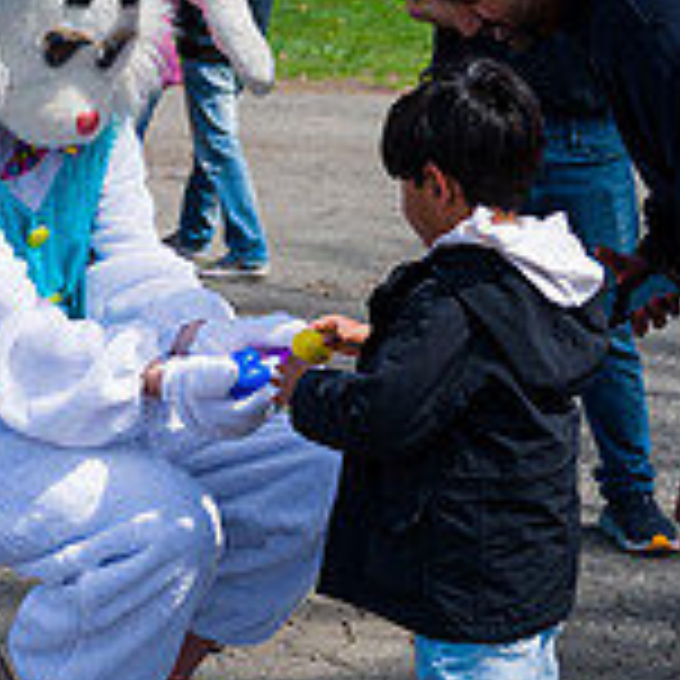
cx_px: 90
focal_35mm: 114
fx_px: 2534
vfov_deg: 15.2
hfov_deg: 15.1
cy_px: 171
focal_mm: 35
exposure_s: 1/4000
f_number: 4
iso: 200
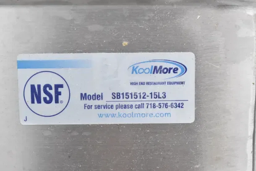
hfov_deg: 24.6
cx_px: 128
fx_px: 587
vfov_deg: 16.6
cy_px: 86
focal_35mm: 82
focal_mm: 55
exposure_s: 1/1250
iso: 6400
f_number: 18
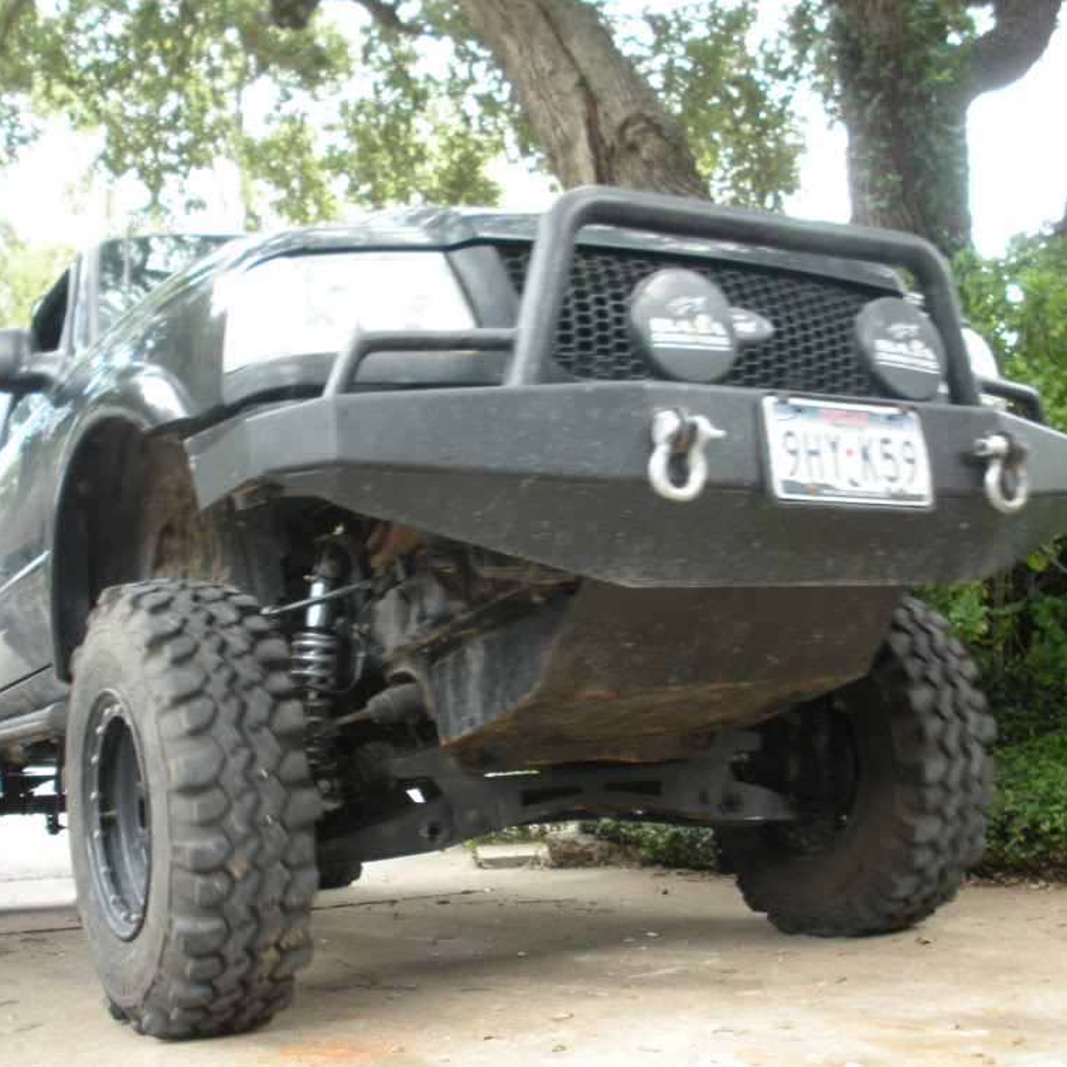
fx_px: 1465
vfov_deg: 40.0
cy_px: 532
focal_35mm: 42
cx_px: 484
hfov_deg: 40.0
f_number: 3.5
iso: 201
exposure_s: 1/68
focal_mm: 6.3
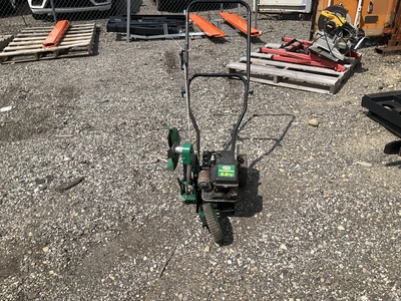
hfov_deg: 61.7
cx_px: 200
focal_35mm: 29
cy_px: 150
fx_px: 336
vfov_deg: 48.2
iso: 25
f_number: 1.8
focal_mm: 3
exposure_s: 1/2427
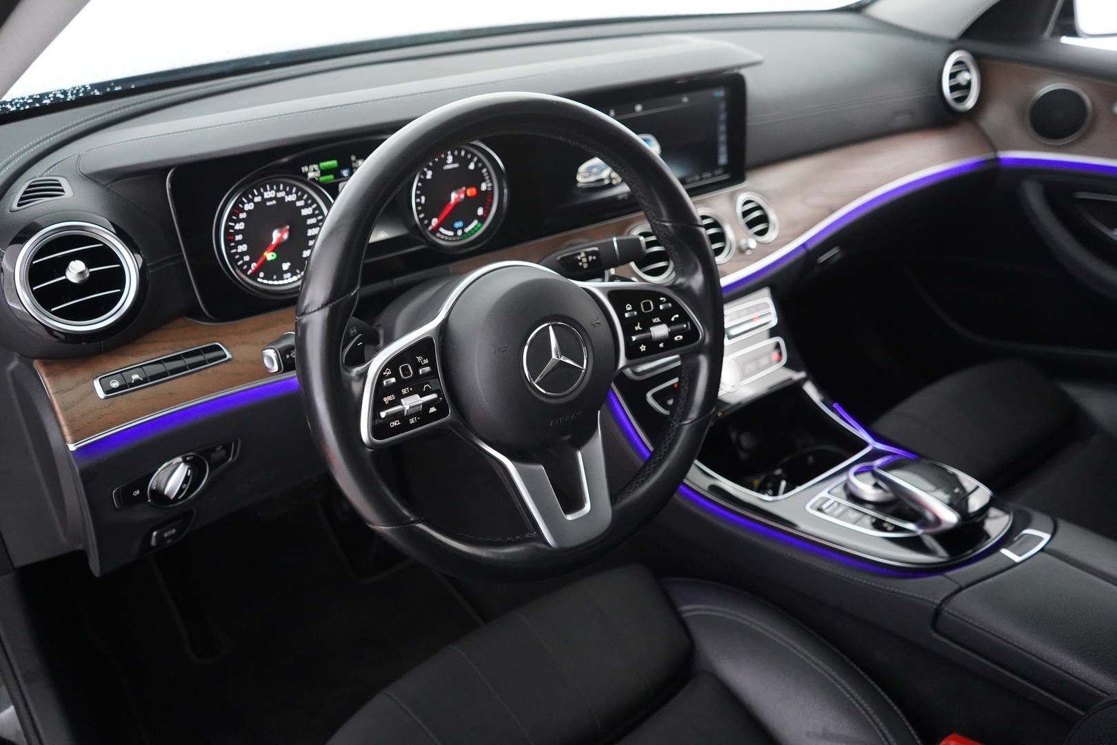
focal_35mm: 28
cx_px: 558
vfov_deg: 46.4
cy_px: 372
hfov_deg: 65.5
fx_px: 869
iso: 10000
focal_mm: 28
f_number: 3.5
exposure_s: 1/60
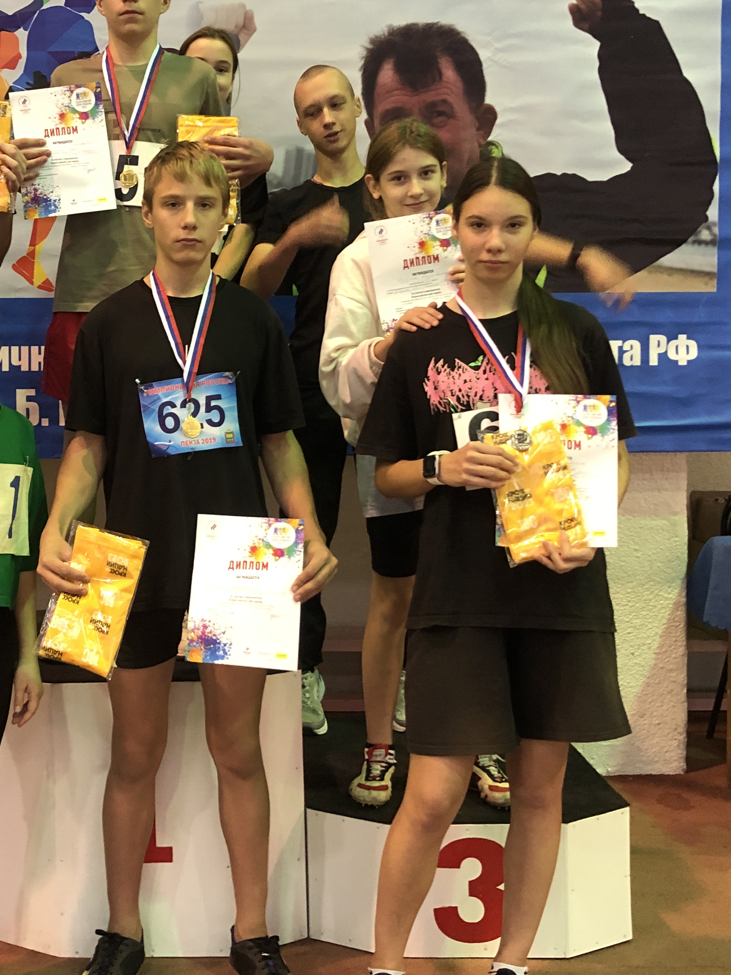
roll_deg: +0.5
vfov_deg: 38.9
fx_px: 1380
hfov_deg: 29.2
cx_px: 177
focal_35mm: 49
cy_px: 432
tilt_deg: -2.6
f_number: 1.8
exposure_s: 1/50
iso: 250
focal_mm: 3.99
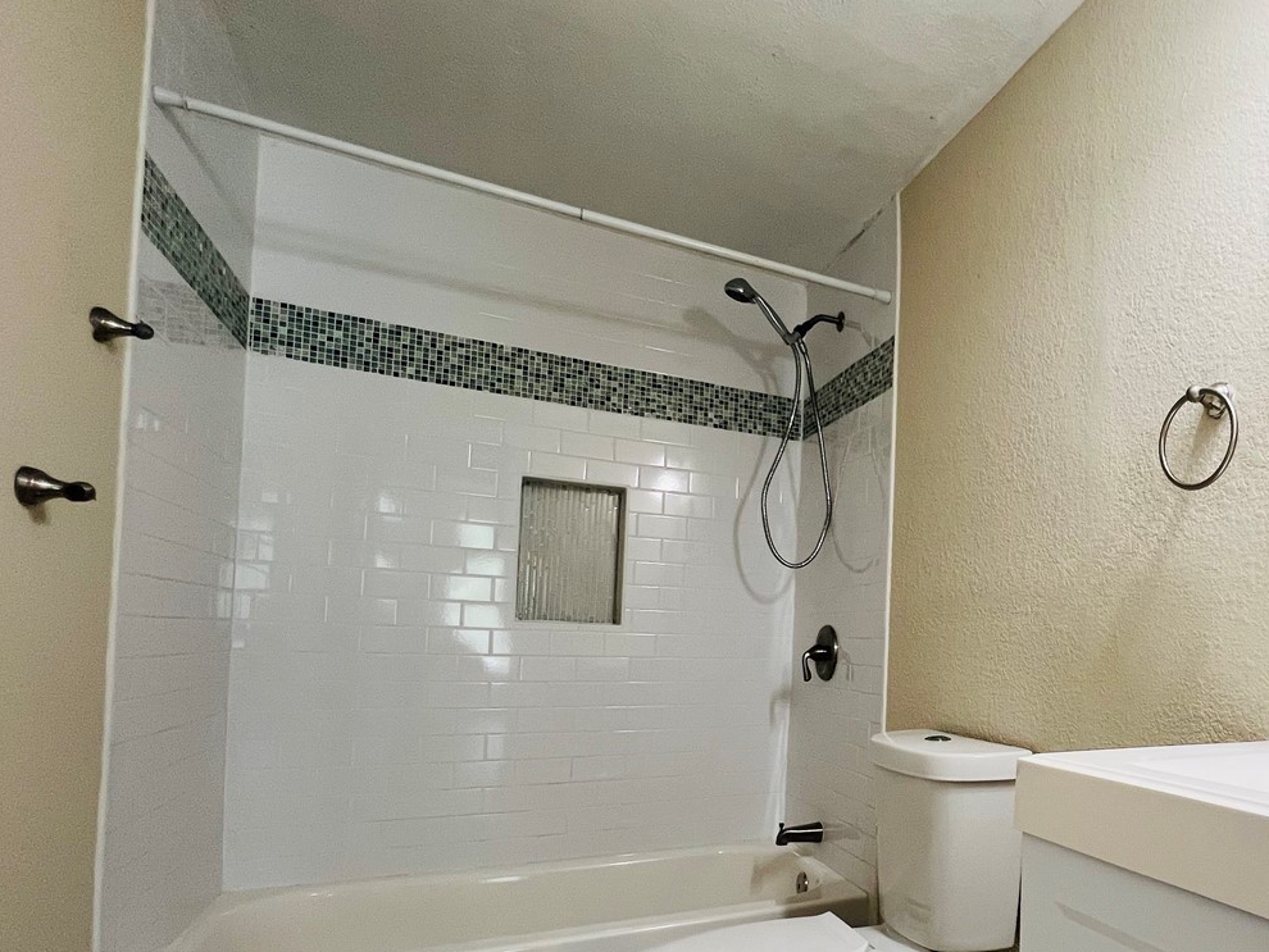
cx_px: 979
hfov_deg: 72.4
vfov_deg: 62.2
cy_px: 619
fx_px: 770
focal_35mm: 21
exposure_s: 1/99
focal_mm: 1.57
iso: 125
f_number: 1.8
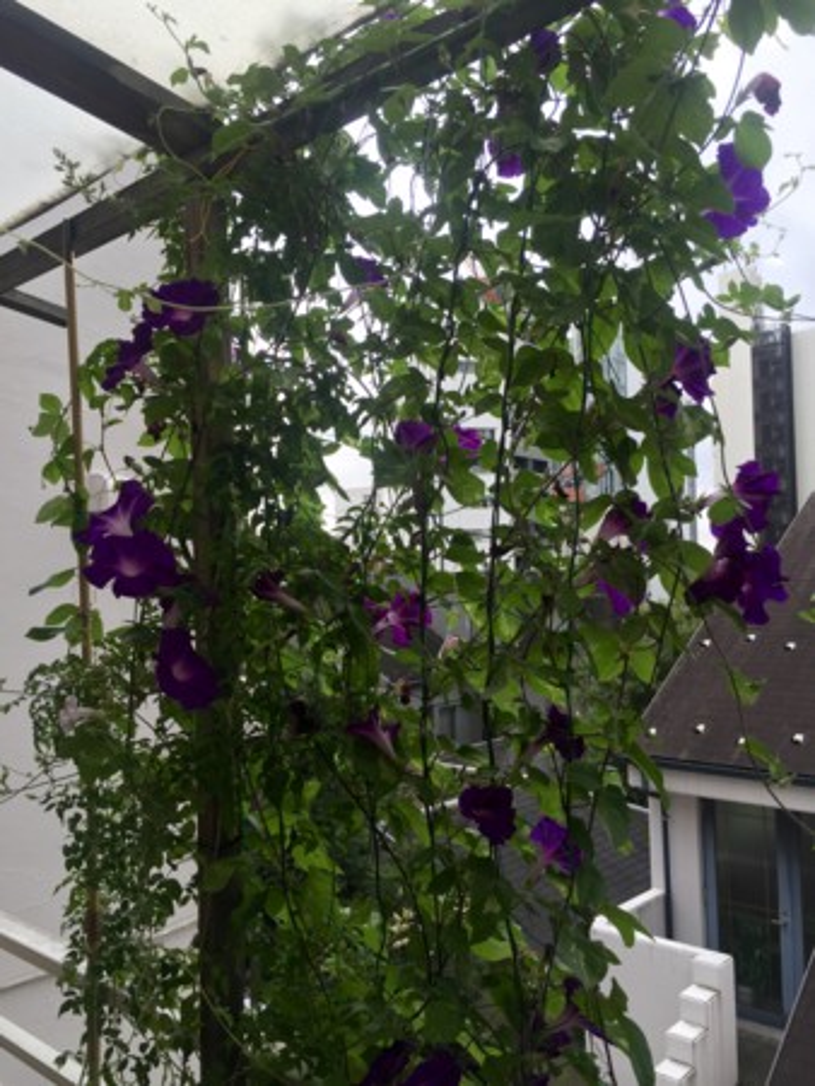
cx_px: 408
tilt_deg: +3.3
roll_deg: +1.2
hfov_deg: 48.3
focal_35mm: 29
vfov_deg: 61.6
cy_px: 543
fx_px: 910
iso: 32
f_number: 2.2
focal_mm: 4.15
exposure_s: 1/302
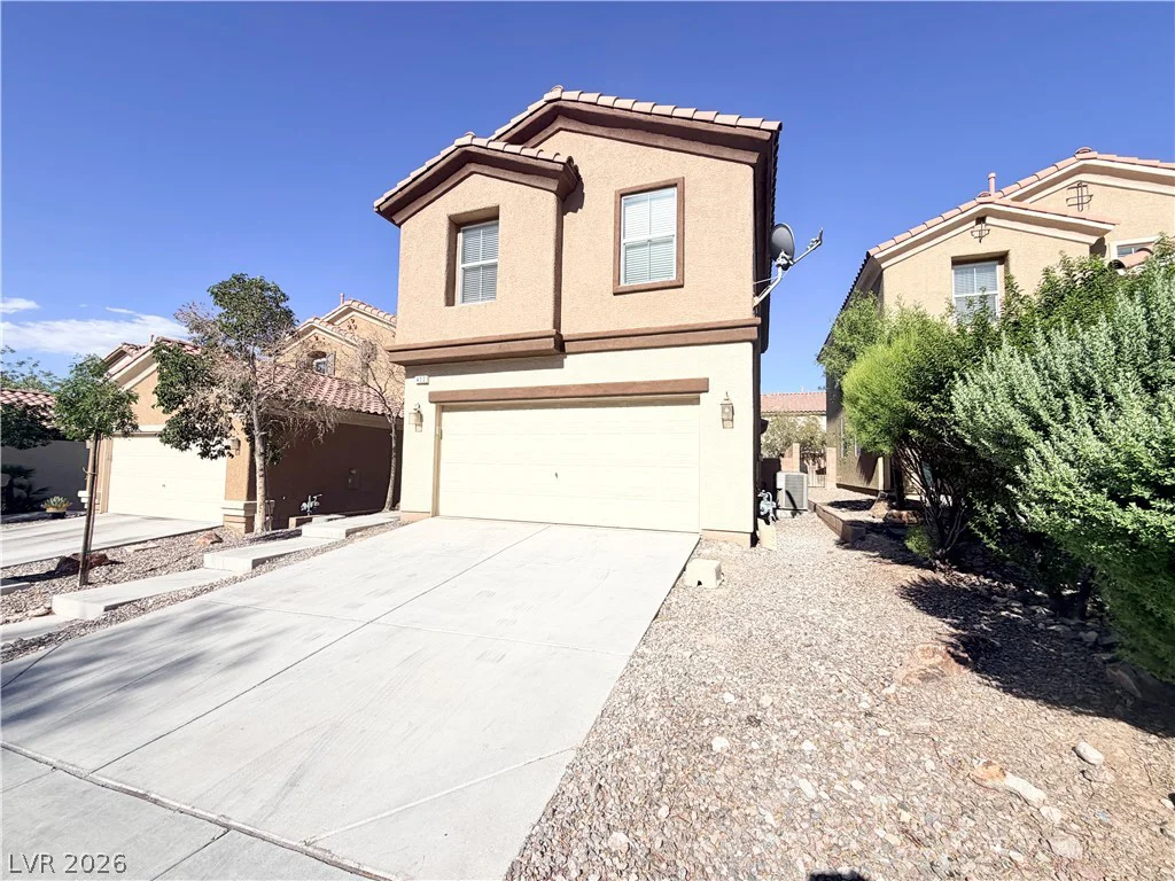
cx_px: 588
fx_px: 475
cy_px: 440
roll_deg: -0.3
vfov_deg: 85.7
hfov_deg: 102.1
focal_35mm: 14
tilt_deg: +4.1
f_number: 2.2
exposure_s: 1/1534
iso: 20
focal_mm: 2.22
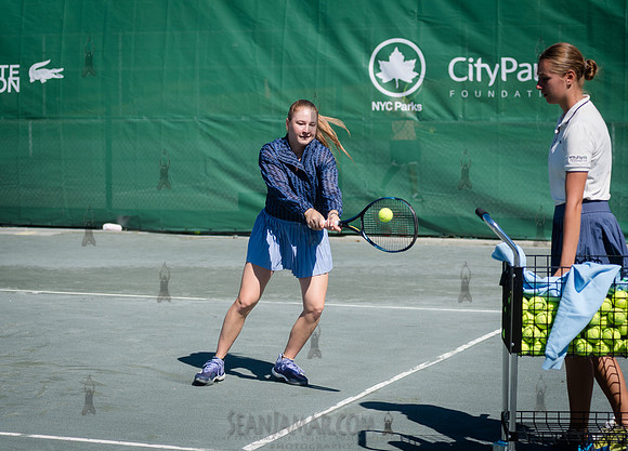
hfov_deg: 21.2
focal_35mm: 94
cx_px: 257
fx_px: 1679
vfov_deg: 15.3
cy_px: 204
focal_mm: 80
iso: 200
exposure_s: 1/2500
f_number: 4
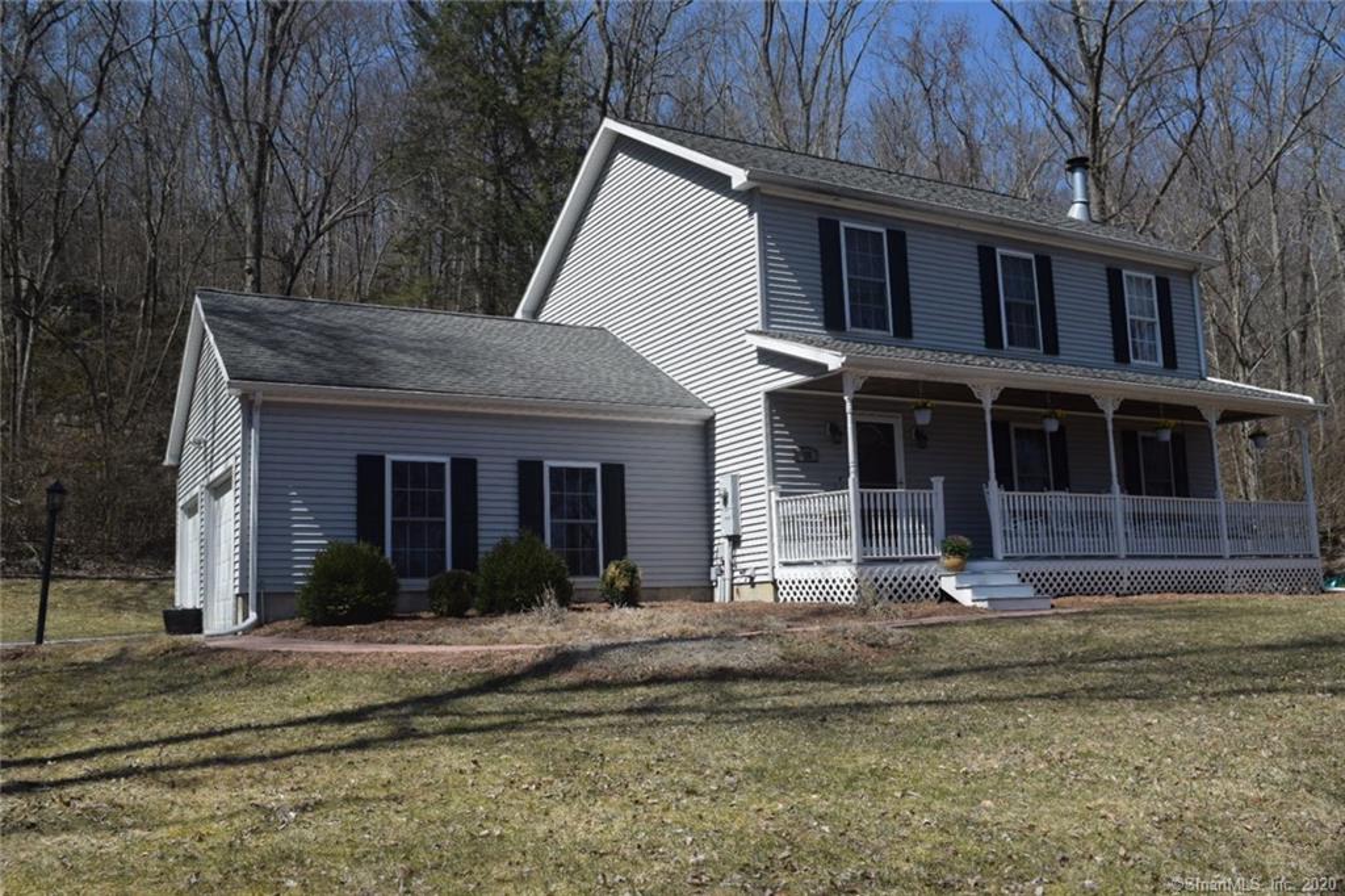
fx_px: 1232
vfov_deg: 39.9
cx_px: 672
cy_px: 448
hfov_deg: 57.2
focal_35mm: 33
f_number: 10
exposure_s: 1/400
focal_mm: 22
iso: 200
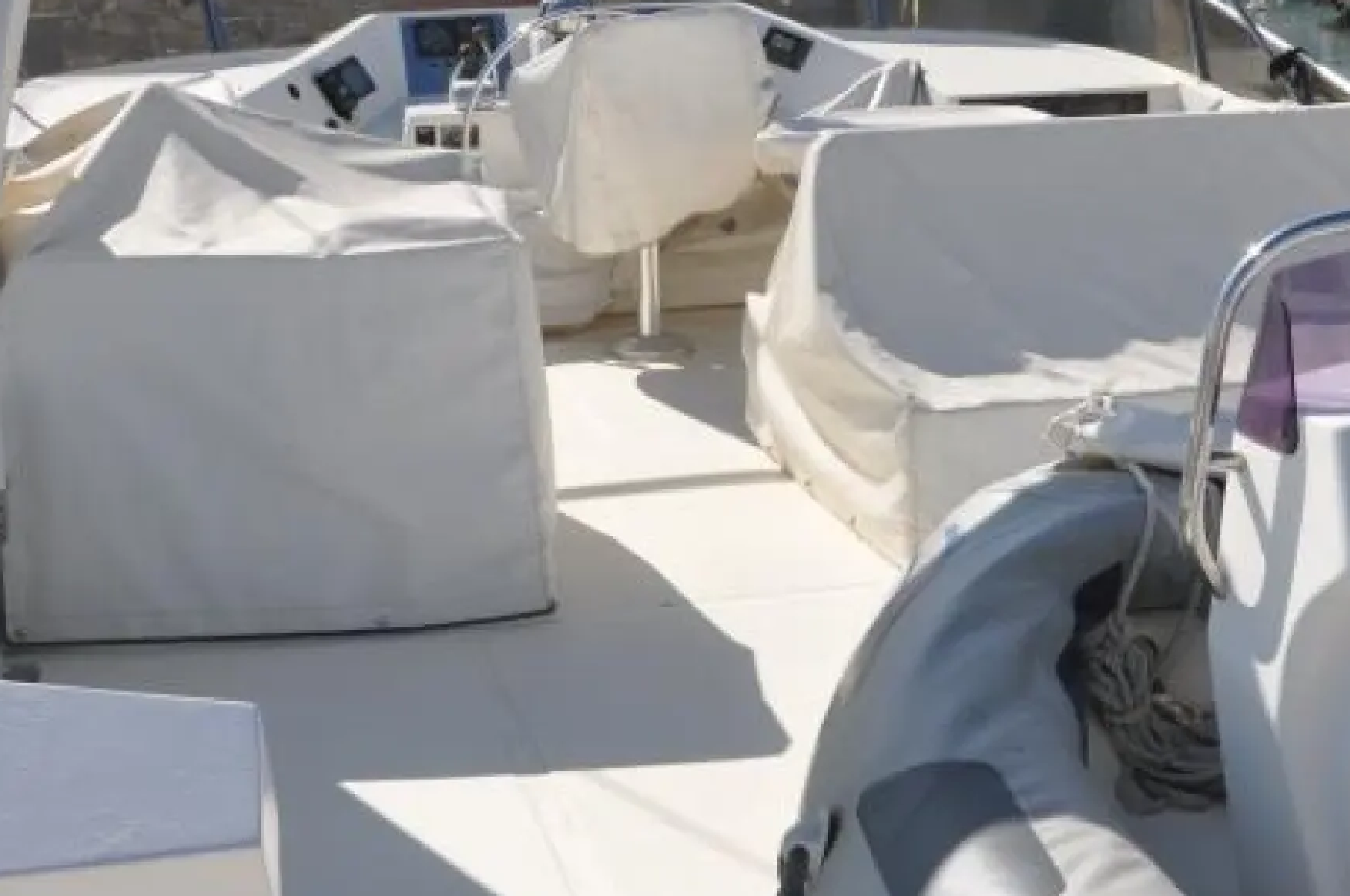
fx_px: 2626
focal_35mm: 70
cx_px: 848
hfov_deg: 28.7
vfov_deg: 19.3
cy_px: 337
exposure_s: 1/250
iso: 200
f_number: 16
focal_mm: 21
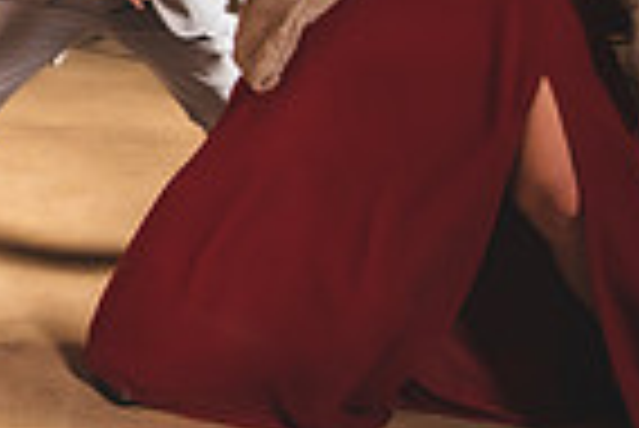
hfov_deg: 20.2
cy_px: 11
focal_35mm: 57
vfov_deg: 23.0
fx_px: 1013
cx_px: -594
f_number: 2.8
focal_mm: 14
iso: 800
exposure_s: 1/125
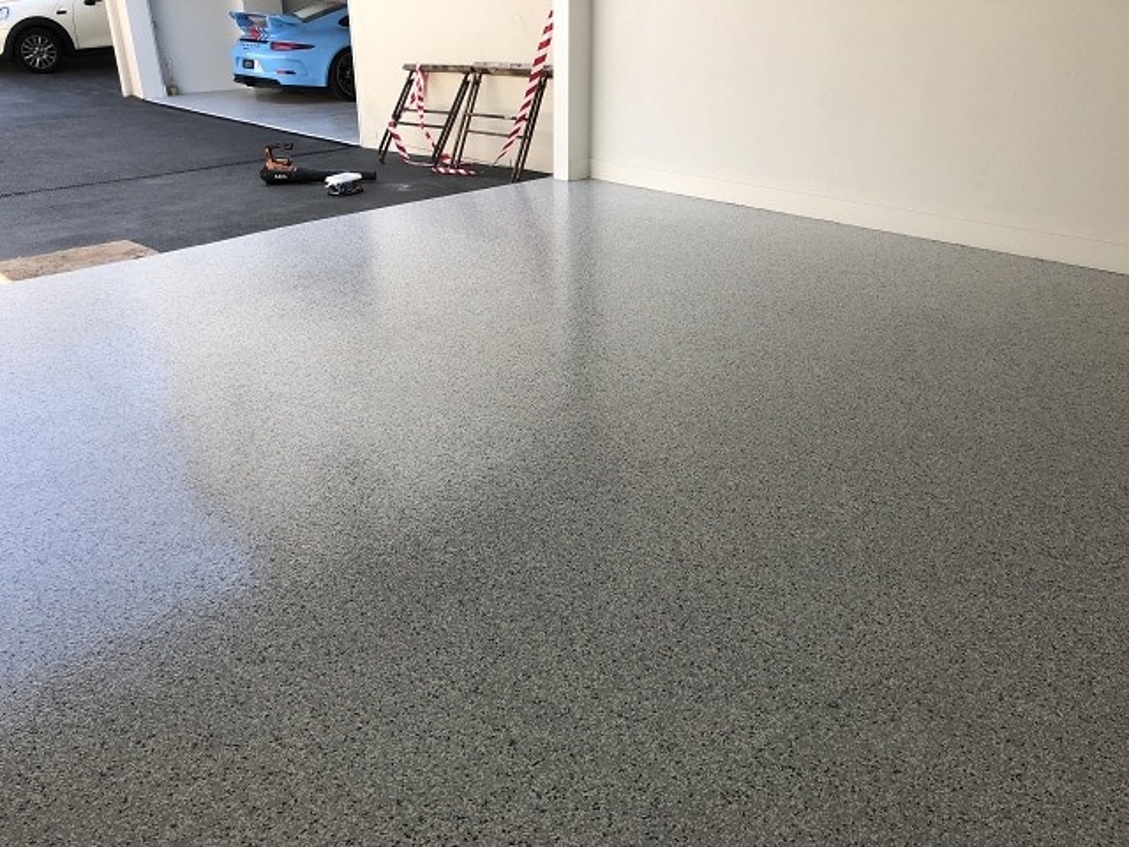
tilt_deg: -25.8
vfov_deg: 48.2
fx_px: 946
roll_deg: +0.5
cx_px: 564
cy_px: 424
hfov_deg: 61.7
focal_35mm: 29
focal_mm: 3.99
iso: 20
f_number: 1.8
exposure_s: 1/417
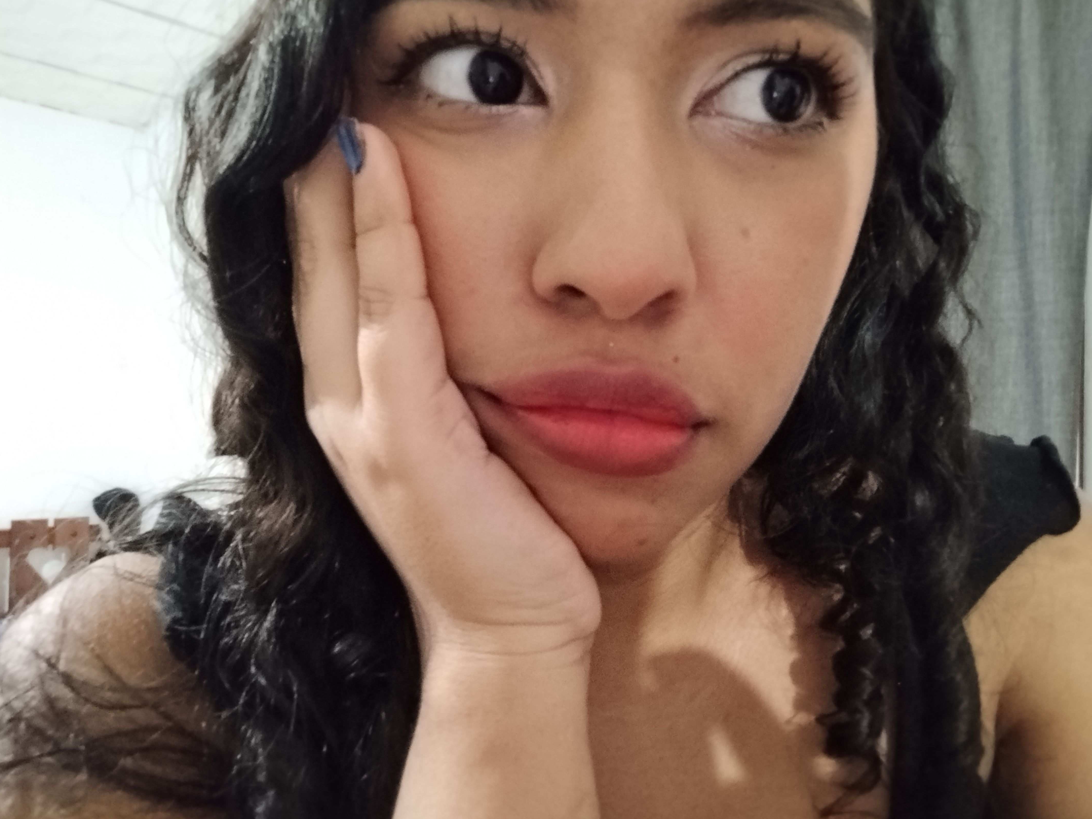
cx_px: 552
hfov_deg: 67.3
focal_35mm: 26
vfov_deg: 53.1
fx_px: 820
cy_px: 405
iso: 1600
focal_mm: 3.26
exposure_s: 1/11
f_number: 2.4
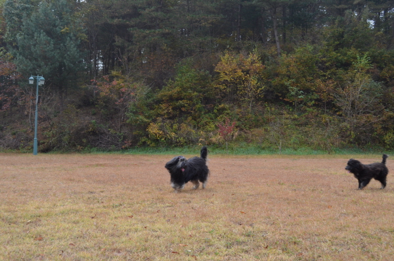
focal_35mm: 36
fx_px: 393
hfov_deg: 53.2
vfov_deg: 36.7
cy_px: 130
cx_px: 197
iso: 200
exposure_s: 1/160
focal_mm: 24
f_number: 6.3
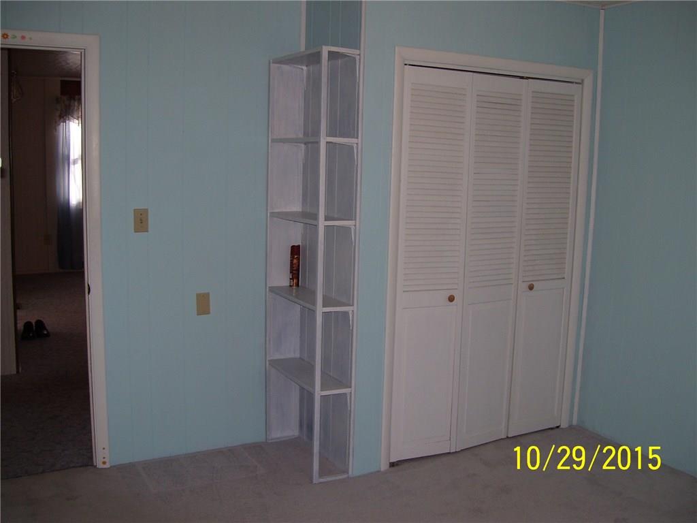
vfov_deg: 39.7
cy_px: 262
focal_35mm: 36
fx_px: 725
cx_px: 348
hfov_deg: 51.4
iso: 80
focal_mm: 6
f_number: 2.7
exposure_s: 1/60
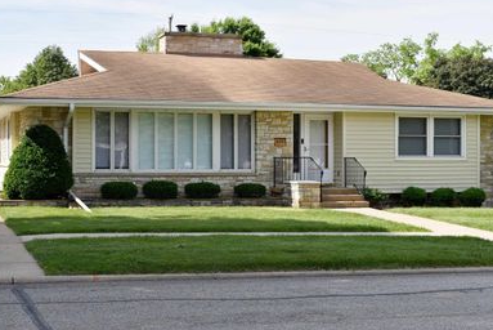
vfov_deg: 22.4
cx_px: 225
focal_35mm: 61
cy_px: 156
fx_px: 831
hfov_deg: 33.0
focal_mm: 31
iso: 100
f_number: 8
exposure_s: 1/250
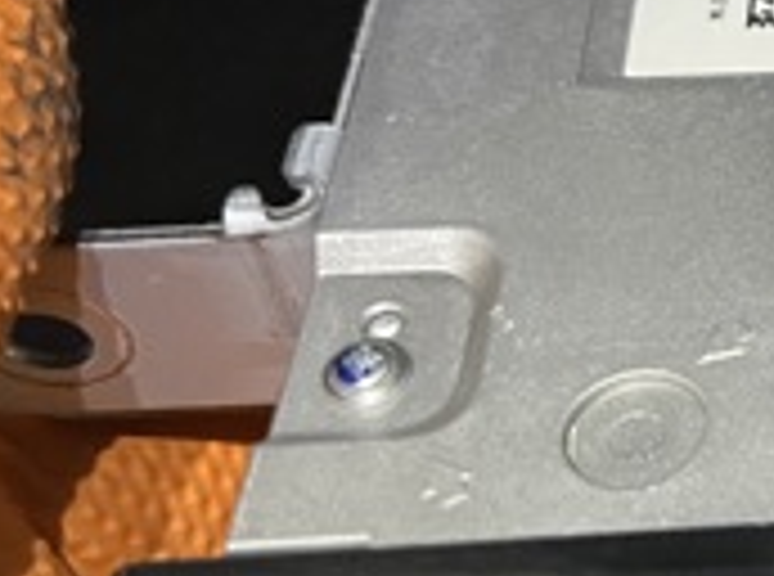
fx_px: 2163
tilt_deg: -36.7
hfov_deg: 16.6
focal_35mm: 97
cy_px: 70
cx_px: 1422
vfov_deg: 15.0
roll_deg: +4.9
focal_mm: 5.1
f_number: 1.6
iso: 400
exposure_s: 1/59
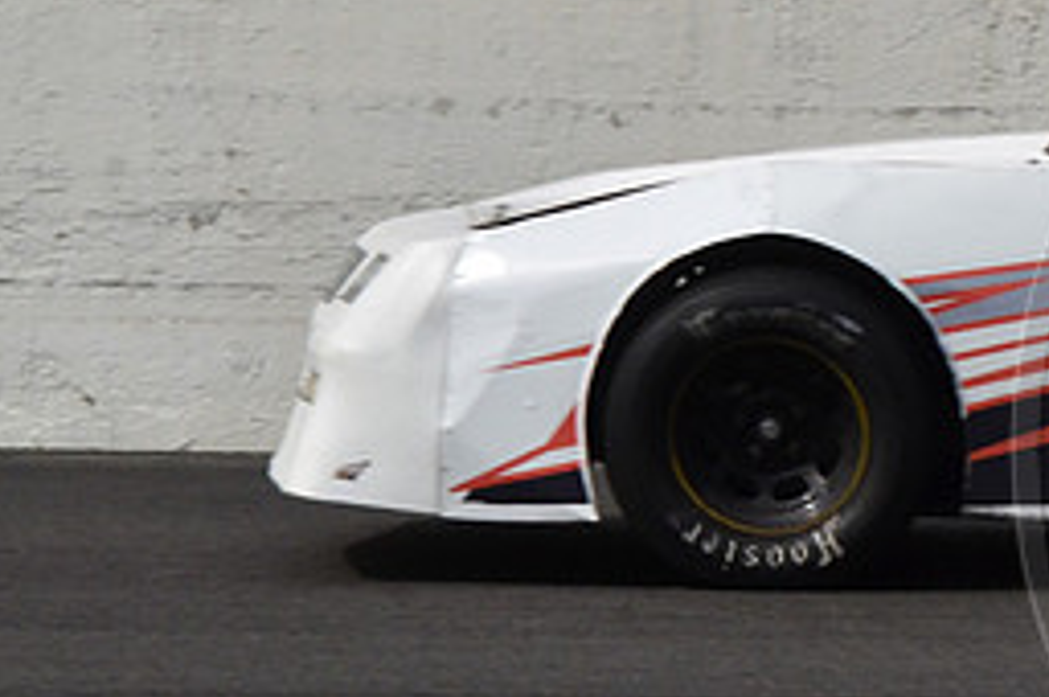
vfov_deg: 4.9
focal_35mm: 281
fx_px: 8178
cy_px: 443
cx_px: 1594
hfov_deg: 7.2
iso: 1000
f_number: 16
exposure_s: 1/1000
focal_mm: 60
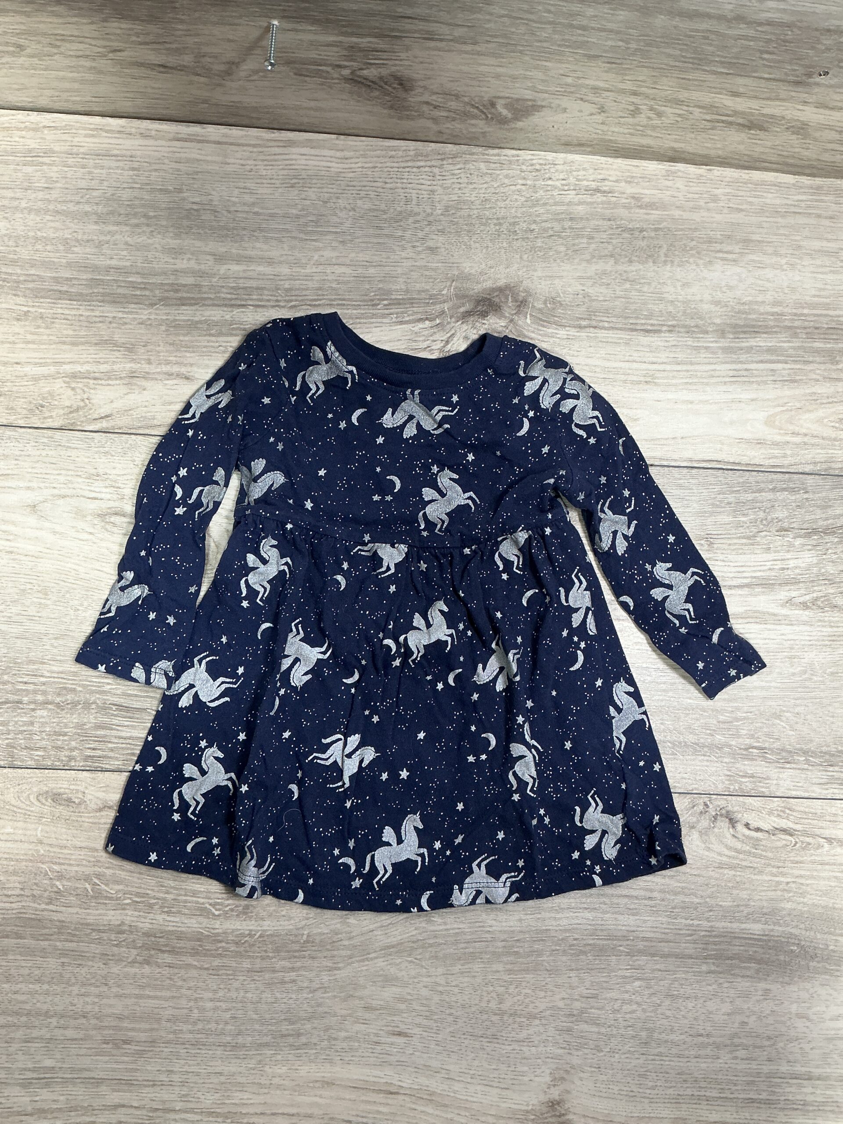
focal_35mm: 29
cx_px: 422
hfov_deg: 48.2
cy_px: 562
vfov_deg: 61.7
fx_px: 942
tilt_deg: -83.6
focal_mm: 3
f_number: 1.8
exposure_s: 1/50
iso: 80
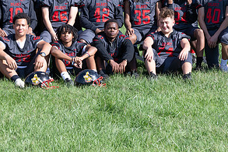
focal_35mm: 189
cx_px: 111
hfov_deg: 10.9
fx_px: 1196
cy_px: 12
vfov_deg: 7.2
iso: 360
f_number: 8
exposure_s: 1/500
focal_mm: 74
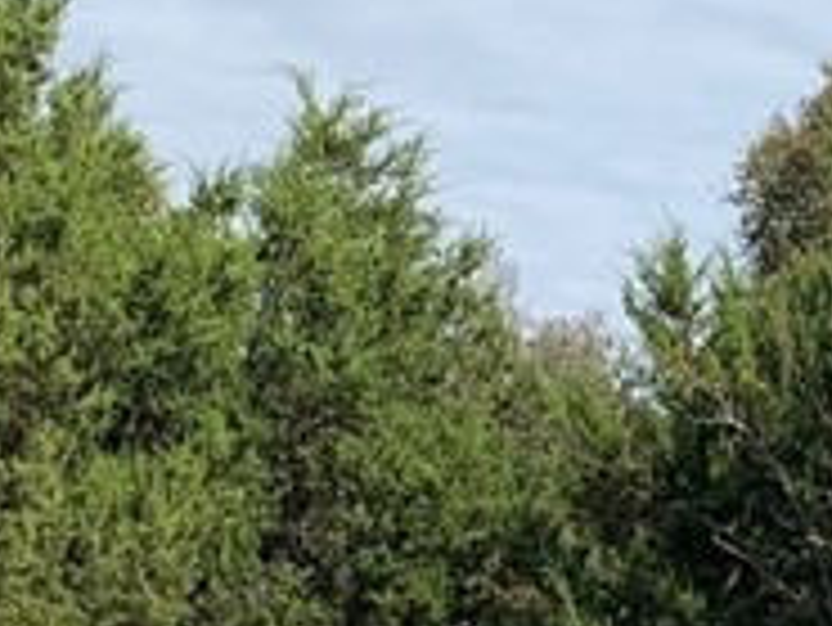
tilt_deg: +9.2
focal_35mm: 144
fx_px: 3463
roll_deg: -2.2
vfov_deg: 10.3
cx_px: 549
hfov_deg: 13.7
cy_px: 167
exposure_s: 1/2545
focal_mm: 4.25
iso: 25
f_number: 1.8
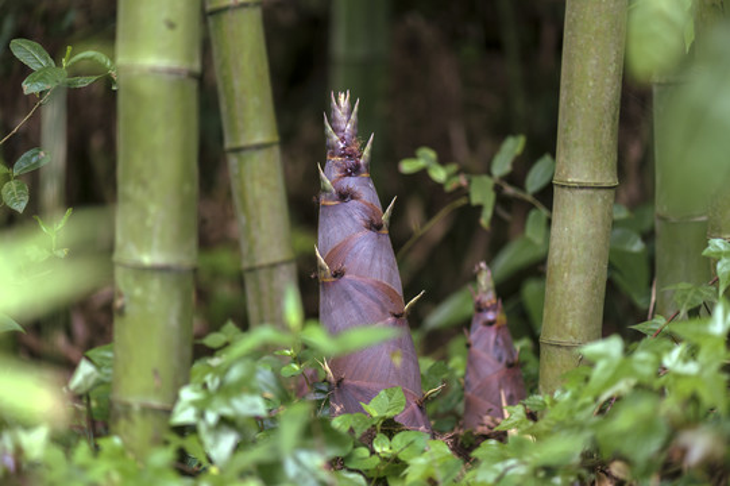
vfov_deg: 13.0
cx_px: 365
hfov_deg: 19.5
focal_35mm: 105
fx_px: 2128
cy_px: 243
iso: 200
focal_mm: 105
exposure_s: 1/250
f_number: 4
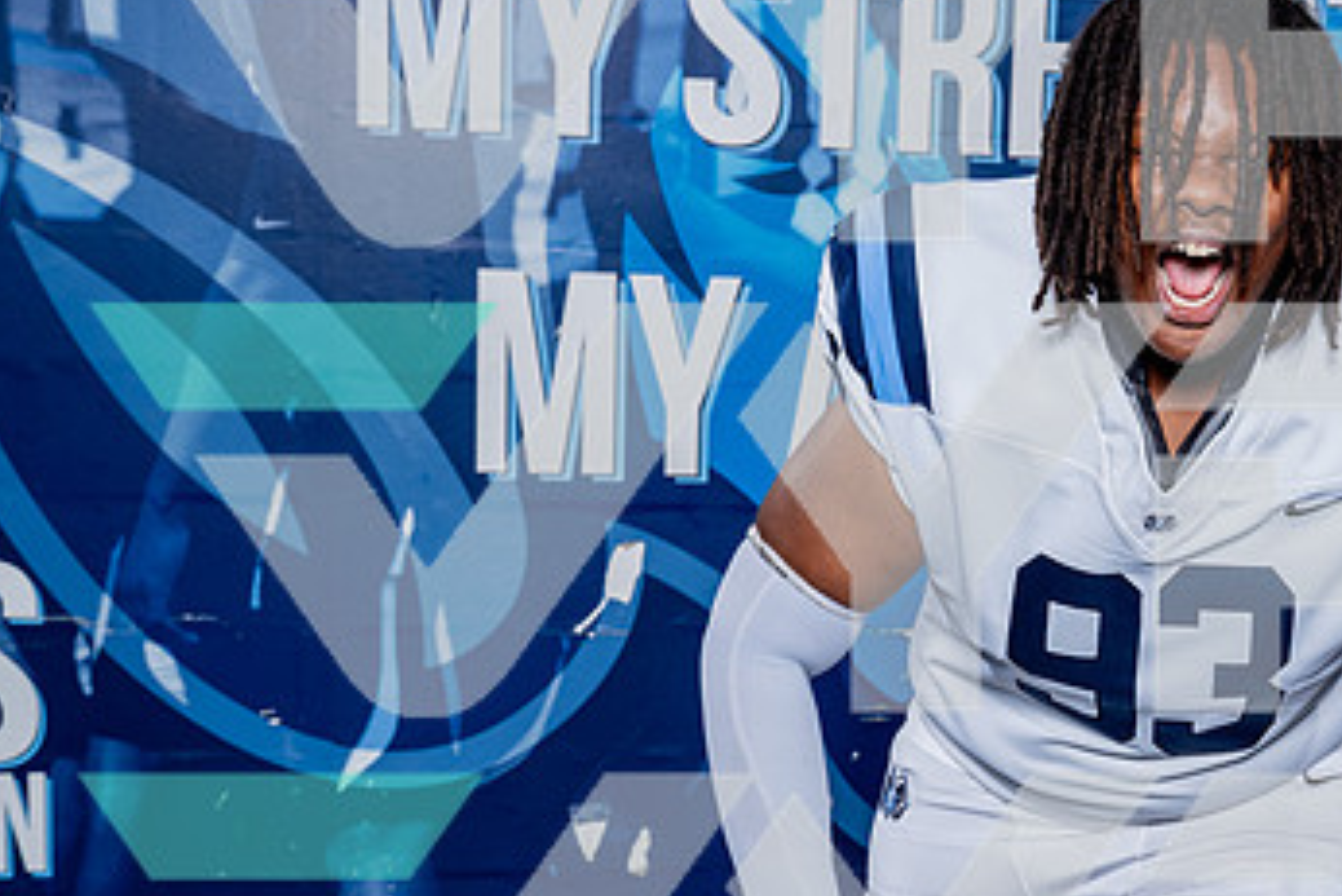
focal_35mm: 66
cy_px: 510
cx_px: 1078
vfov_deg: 20.6
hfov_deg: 29.8
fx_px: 2461
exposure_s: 1/250
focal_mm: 38
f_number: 5.6
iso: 100
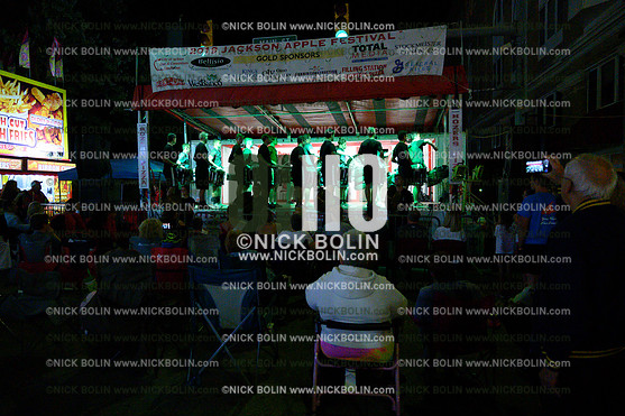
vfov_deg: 51.3
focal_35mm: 25
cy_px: 207
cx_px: 307
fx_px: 434
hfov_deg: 71.5
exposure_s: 1/1000
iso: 32000
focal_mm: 24
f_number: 4
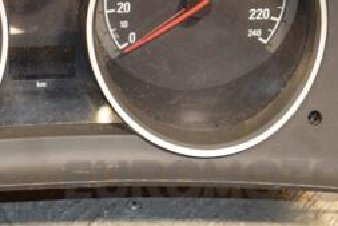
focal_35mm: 160
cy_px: 3
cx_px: 40
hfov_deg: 12.7
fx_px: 1505
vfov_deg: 8.5
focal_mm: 45
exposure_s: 1/125
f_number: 4.8
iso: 800
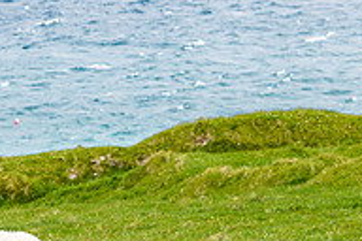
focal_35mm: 378
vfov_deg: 3.6
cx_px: 239
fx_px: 3801
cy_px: 214
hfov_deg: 5.5
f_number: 7.1
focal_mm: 125
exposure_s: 1/640
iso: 400
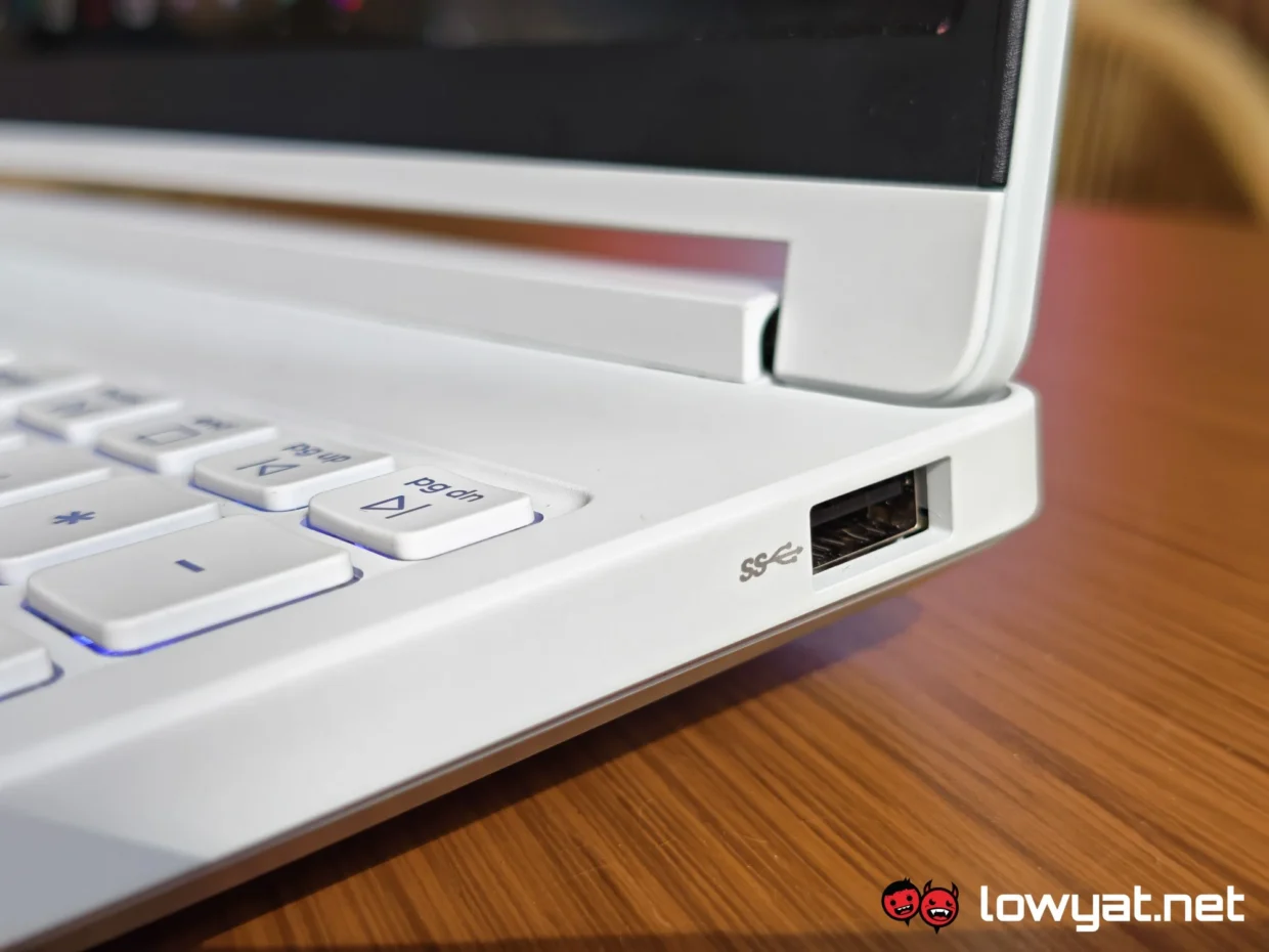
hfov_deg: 41.2
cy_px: 476
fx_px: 1686
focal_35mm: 46
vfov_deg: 31.5
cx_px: 634
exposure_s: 1/150
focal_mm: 5.4
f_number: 2.8
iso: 50
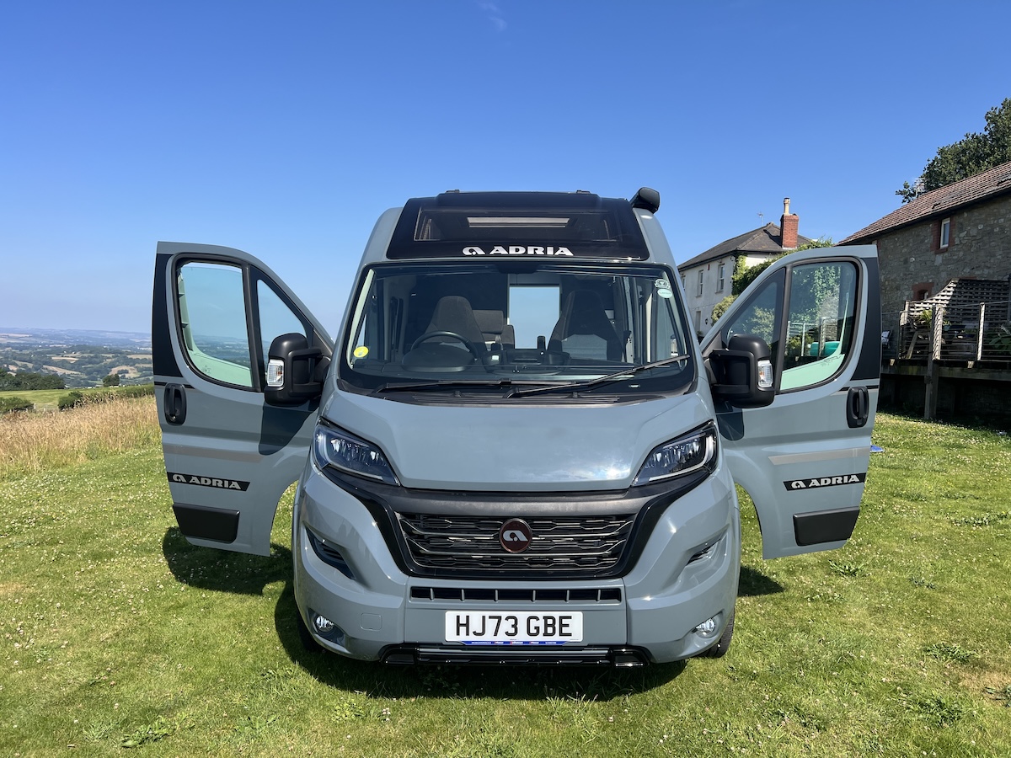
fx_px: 759
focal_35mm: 26
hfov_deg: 67.3
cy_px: 379
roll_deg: -2.2
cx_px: 506
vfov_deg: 53.1
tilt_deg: -1.0
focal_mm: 5.7
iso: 50
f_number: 1.5
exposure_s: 1/3356
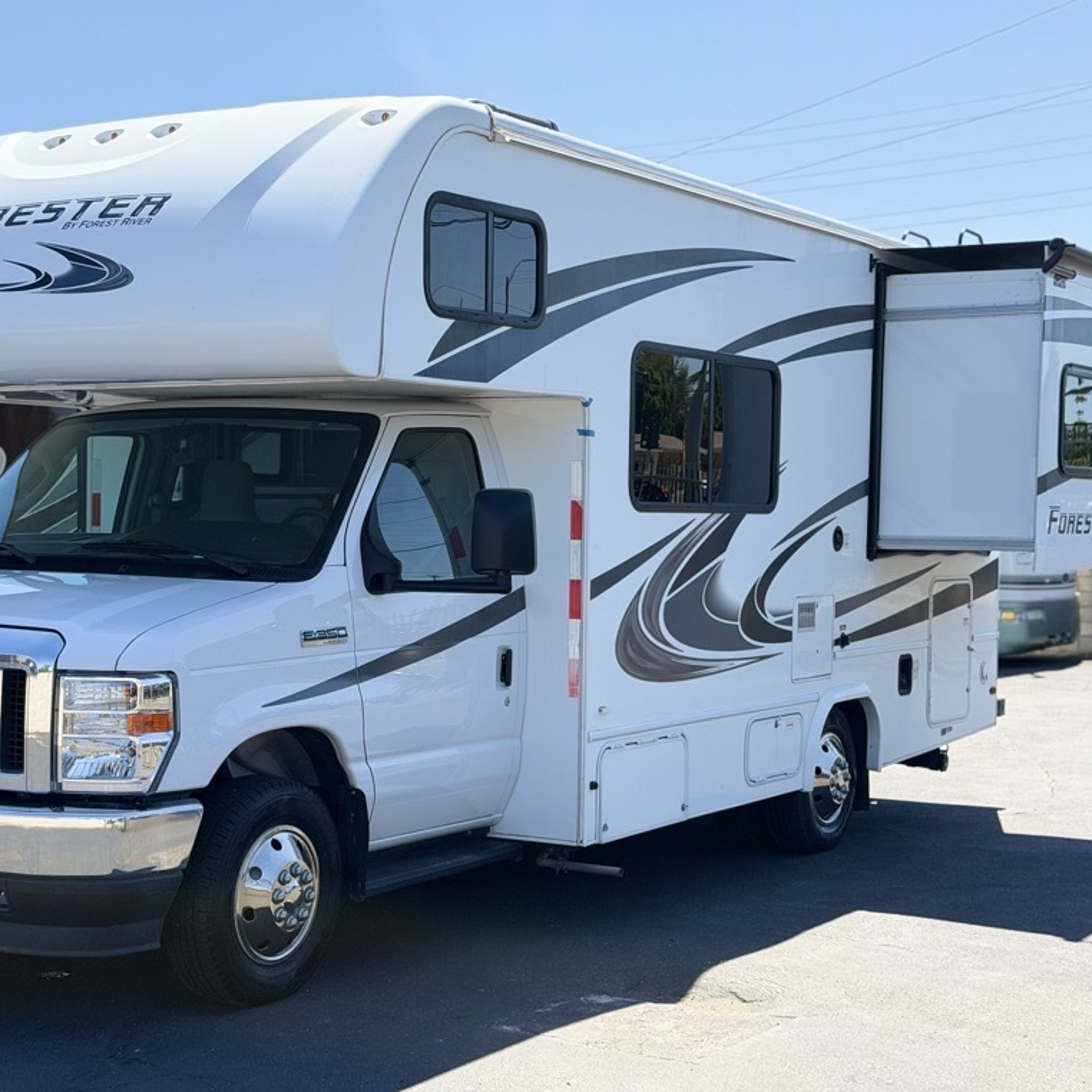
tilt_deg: +0.9
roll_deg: +1.4
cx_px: 426
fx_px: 2034
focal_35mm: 57
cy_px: 547
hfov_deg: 30.0
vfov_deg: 30.0
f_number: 1.78
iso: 80
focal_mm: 6.76
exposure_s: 1/3534
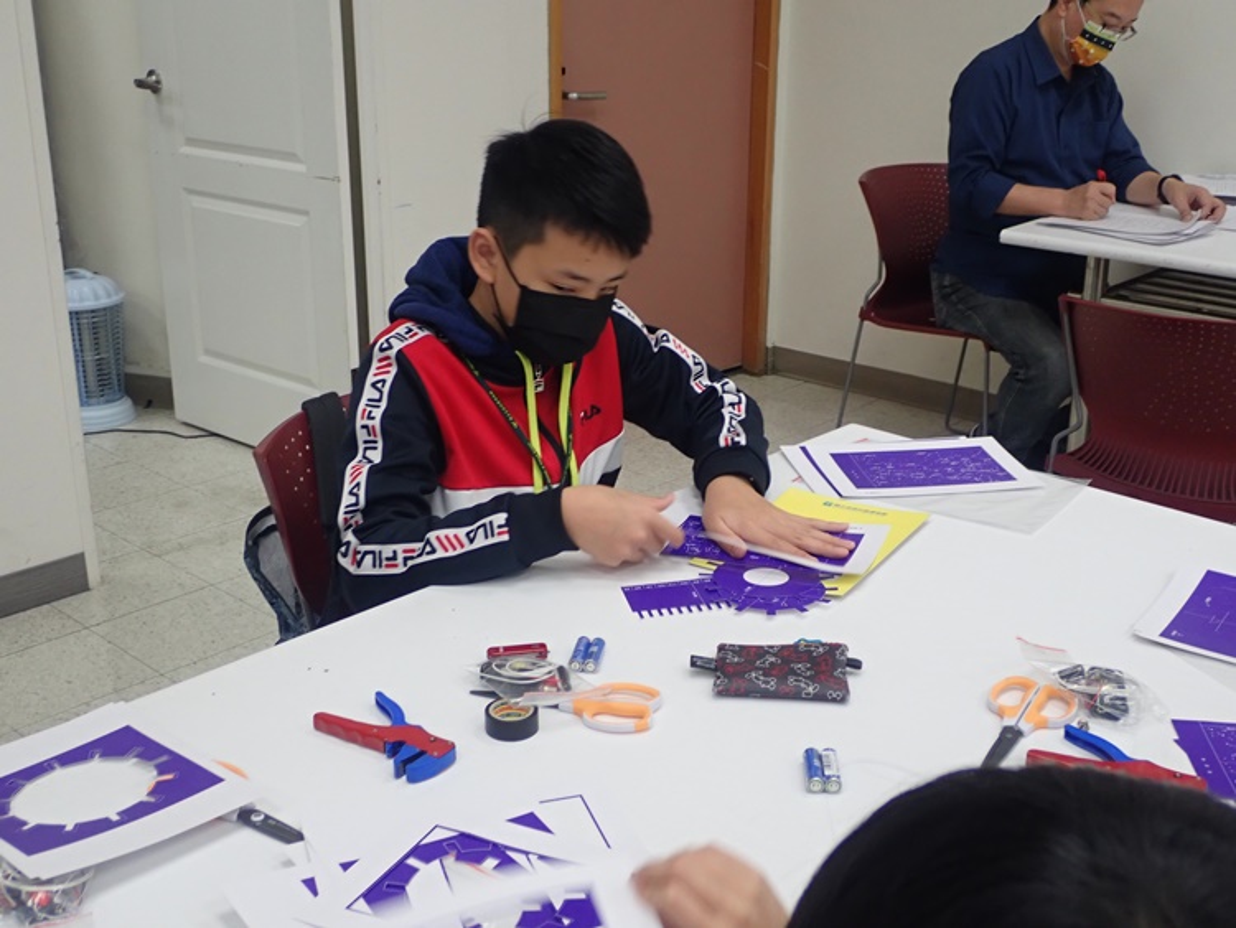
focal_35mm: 40
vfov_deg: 36.0
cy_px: 464
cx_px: 618
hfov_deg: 46.8
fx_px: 1429
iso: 200
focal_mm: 7.34
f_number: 2.8
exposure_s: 1/60
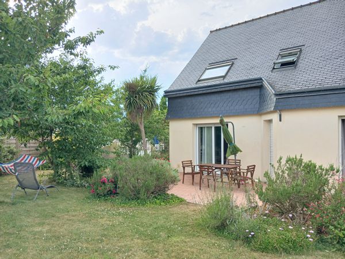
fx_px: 269
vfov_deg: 51.4
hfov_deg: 65.3
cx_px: 172
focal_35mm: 27
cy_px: 130
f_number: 1.8
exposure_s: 1/116
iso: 20
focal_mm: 3.98
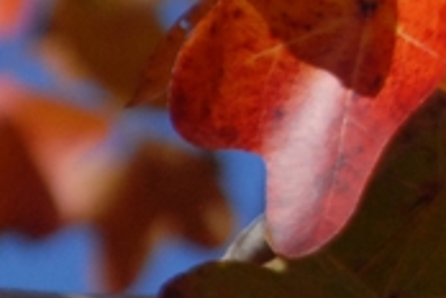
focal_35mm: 1767
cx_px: 1097
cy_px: -135
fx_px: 21889
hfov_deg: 1.2
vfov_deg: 0.8
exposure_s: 1/400
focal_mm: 200
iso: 400
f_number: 10
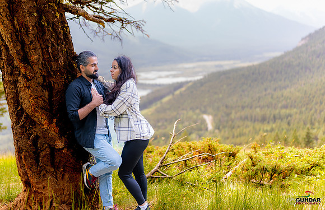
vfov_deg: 32.4
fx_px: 361
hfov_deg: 48.4
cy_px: 97
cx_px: 151
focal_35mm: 40
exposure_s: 1/1600
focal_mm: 35
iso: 200
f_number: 1.2
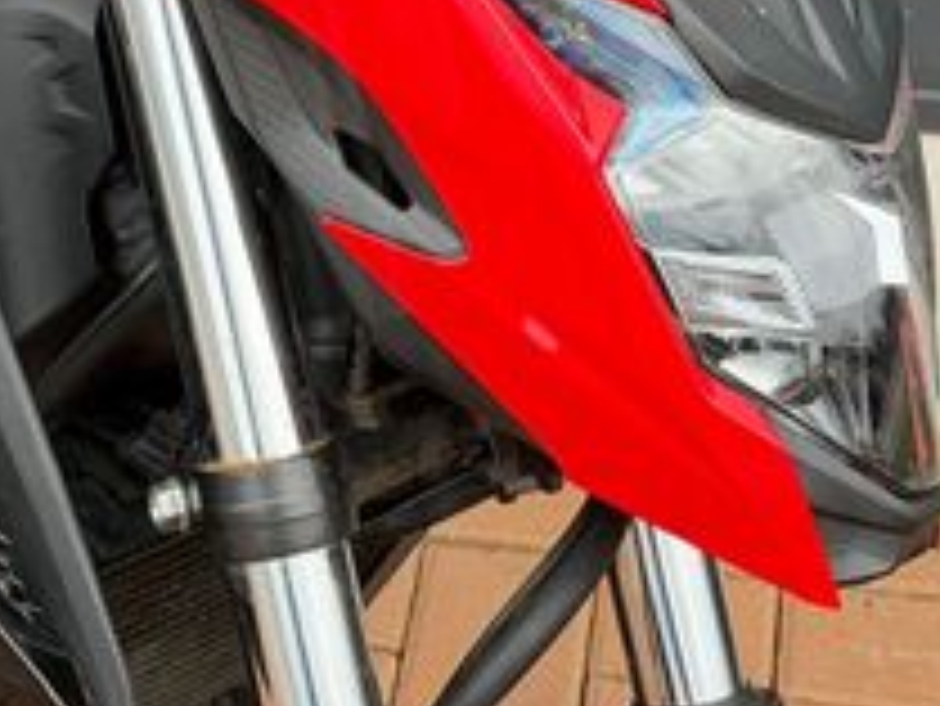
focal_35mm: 147
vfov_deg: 9.9
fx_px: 3994
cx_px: 22
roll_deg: +1.8
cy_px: -279
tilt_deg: -23.4
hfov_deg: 13.3
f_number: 1.78
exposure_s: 1/802
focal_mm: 6.76
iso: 64
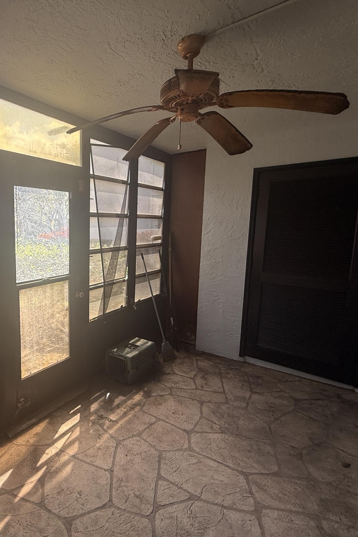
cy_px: 265
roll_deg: +0.1
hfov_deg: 58.1
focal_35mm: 20
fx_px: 298
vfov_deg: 84.0
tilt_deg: -7.5
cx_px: 82
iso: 50
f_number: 2.2
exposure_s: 1/109
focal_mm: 2.22
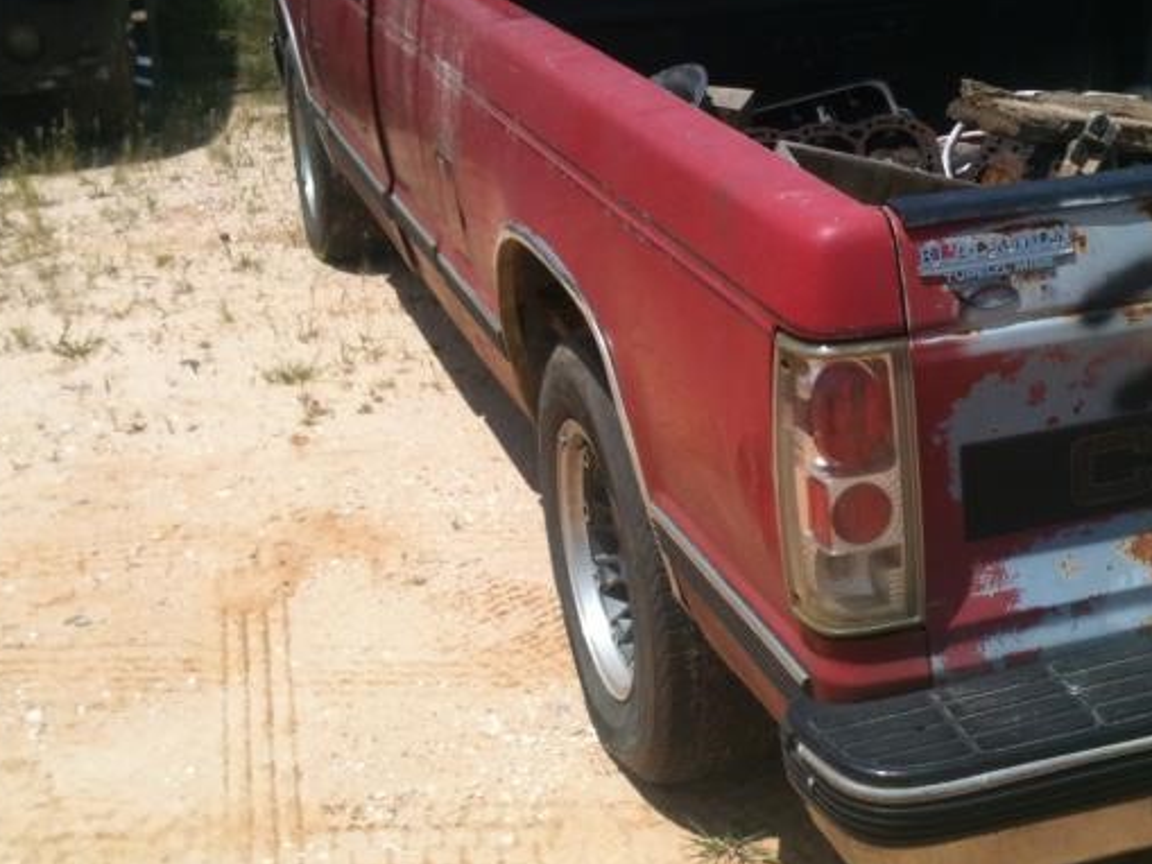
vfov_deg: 26.6
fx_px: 1831
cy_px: 389
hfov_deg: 34.2
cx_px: 871
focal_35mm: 55
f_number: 2.8
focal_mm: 3.85
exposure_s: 1/1829
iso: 64
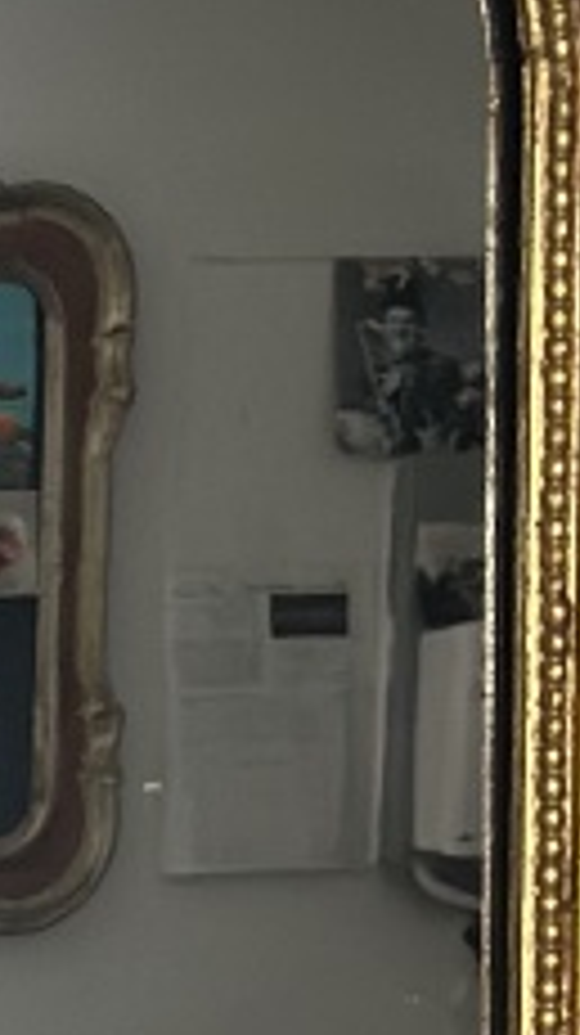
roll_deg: +0.6
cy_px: 1593
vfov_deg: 7.7
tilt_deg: -3.9
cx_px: -531
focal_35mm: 273
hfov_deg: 4.4
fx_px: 7481
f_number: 1.78
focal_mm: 6.86
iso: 250
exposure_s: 1/60
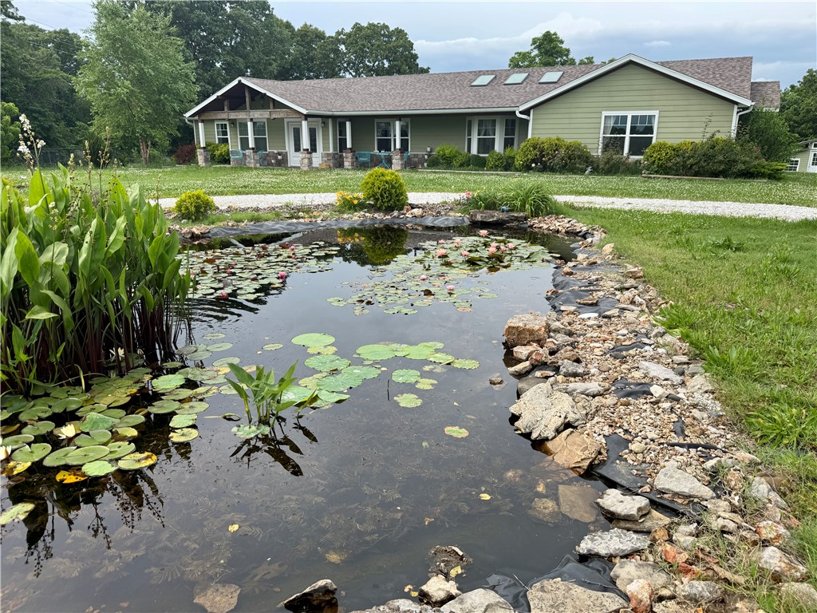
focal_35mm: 24
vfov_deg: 56.8
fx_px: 566
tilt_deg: -15.5
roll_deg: +0.0
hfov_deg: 71.6
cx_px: 408
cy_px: 306
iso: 80
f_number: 1.78
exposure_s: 1/2445
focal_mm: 6.76
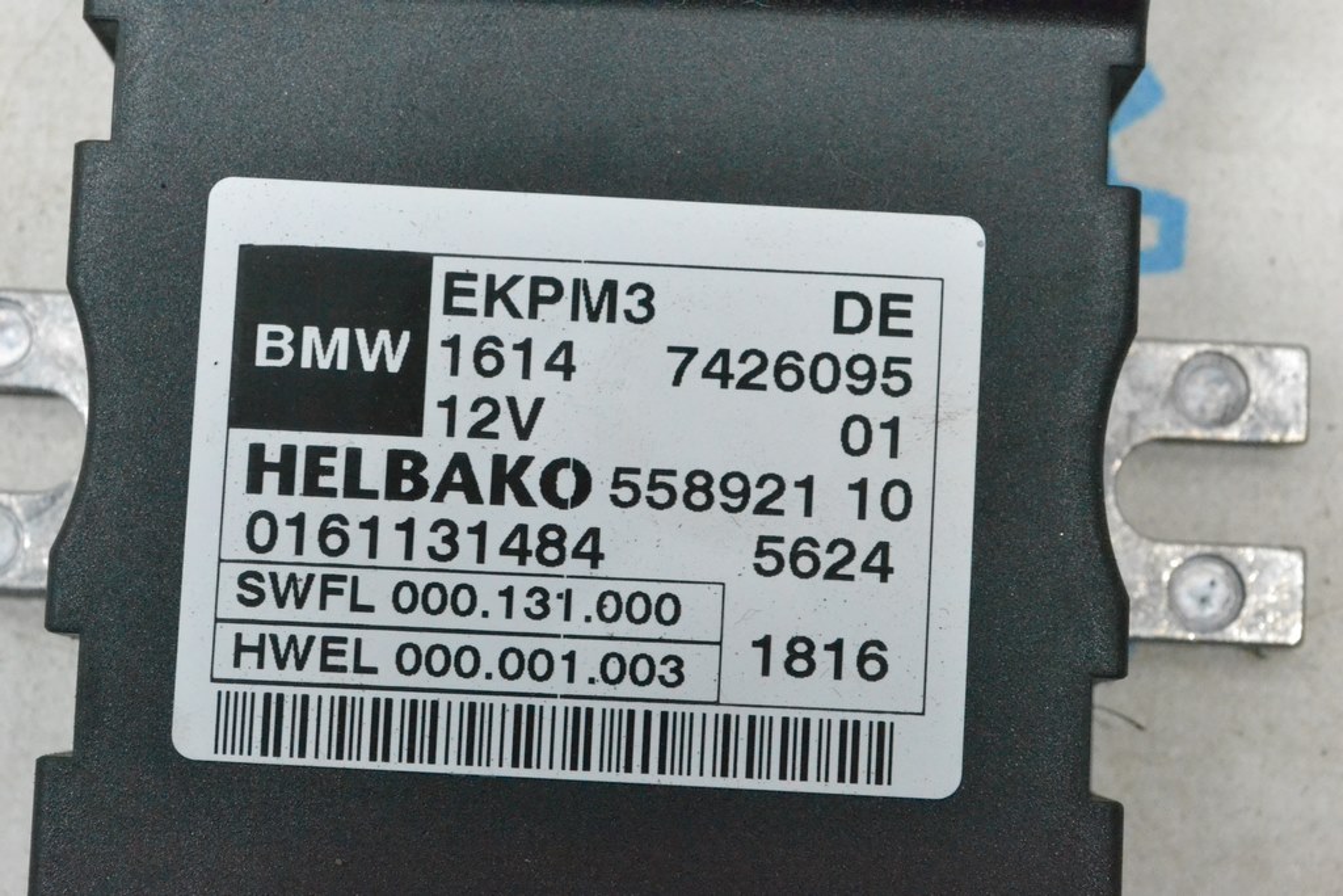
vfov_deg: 16.6
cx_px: 672
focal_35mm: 82
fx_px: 3078
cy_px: 448
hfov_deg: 24.6
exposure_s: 1/160
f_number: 9
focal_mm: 55
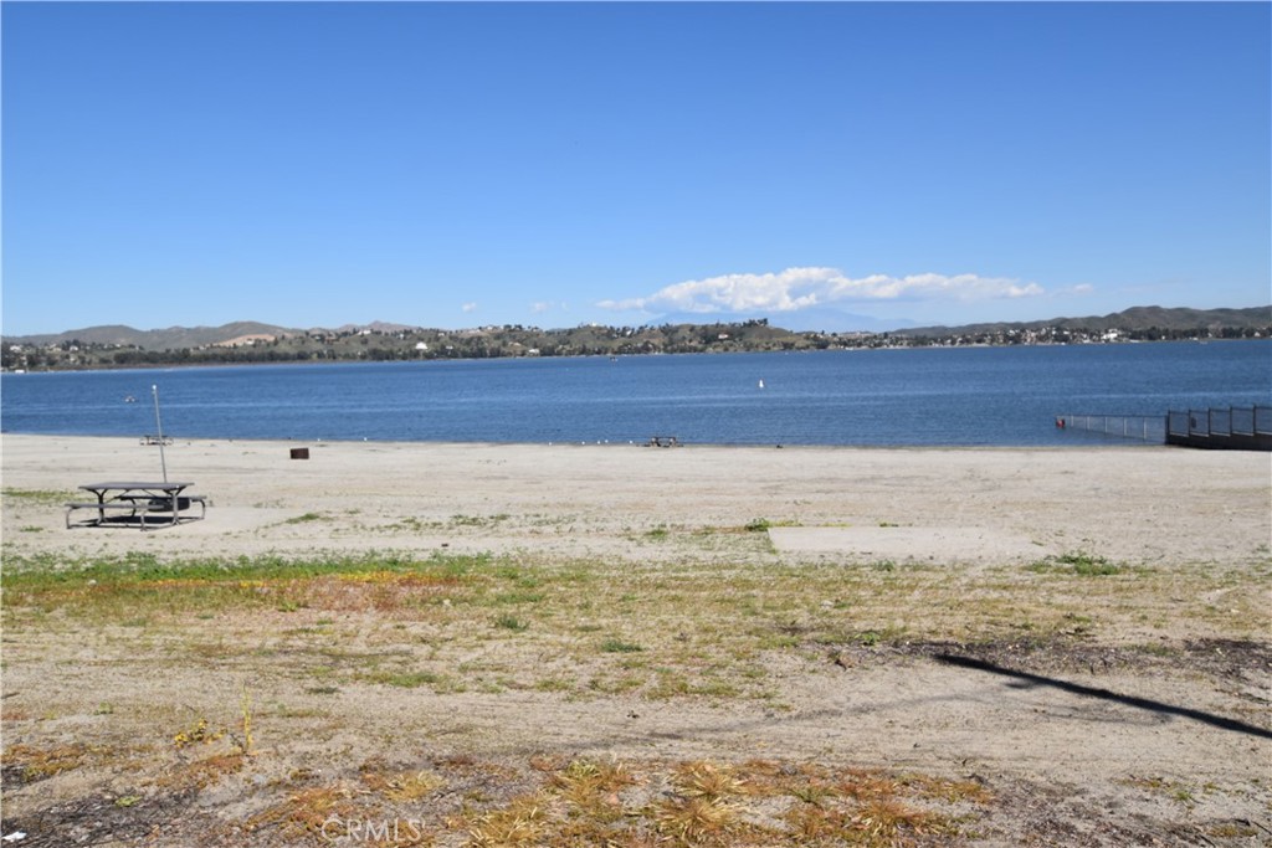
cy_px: 424
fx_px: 1060
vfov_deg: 43.6
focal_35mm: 30
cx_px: 636
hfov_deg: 61.9
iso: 200
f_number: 11
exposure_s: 1/500
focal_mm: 20
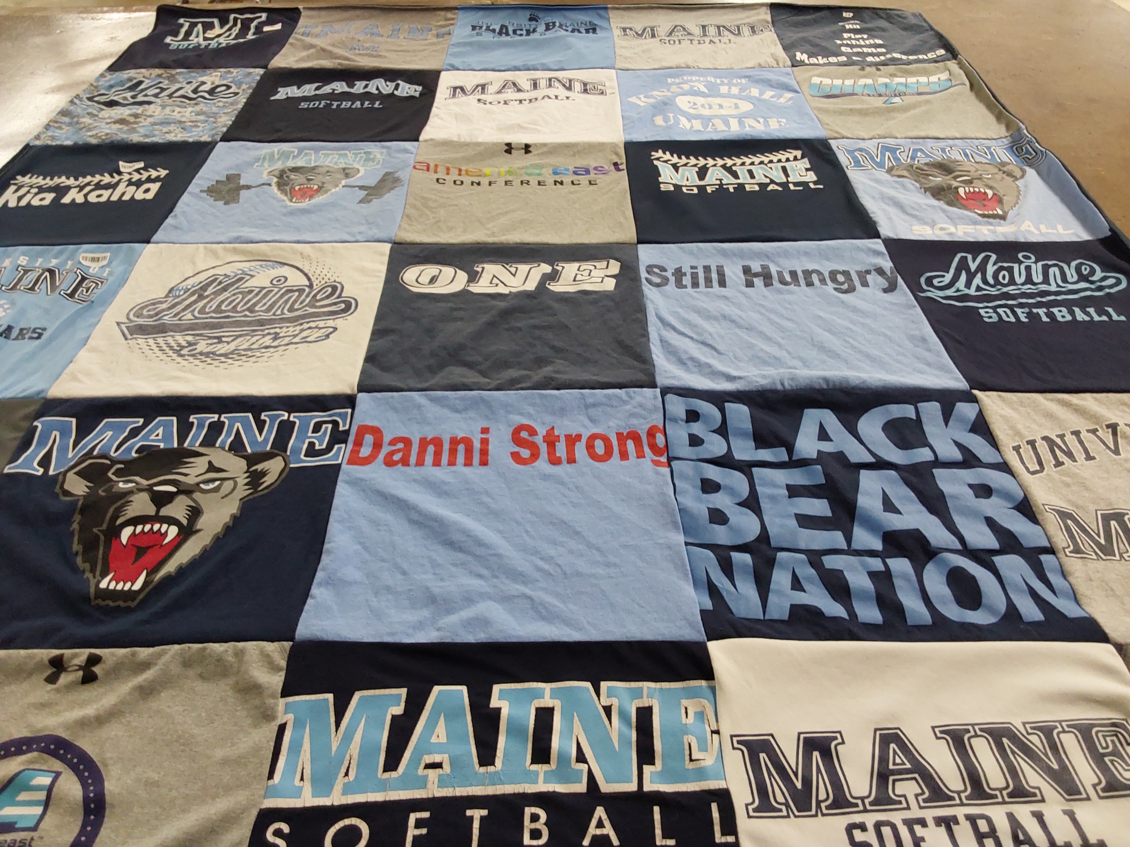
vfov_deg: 49.7
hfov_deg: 63.4
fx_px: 914
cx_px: 565
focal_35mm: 28
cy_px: 424
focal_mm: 2.91
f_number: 1.9
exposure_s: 1/60
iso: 125
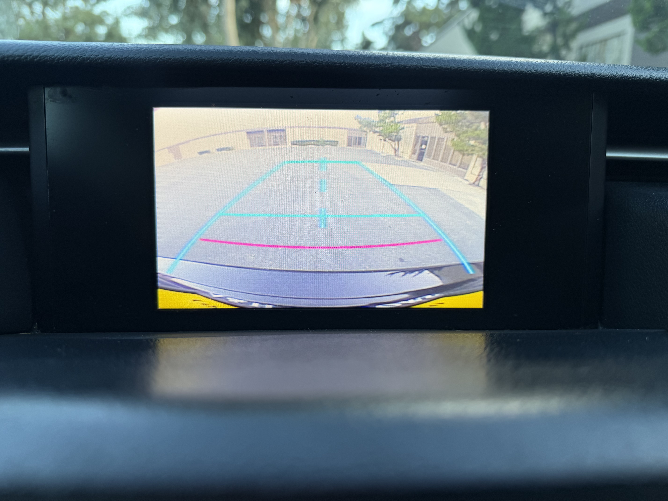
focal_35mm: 24
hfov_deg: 71.6
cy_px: 250
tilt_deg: -13.4
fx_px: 463
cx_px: 334
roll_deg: -0.7
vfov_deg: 56.8
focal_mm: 6.76
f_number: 1.78
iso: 64
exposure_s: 1/75
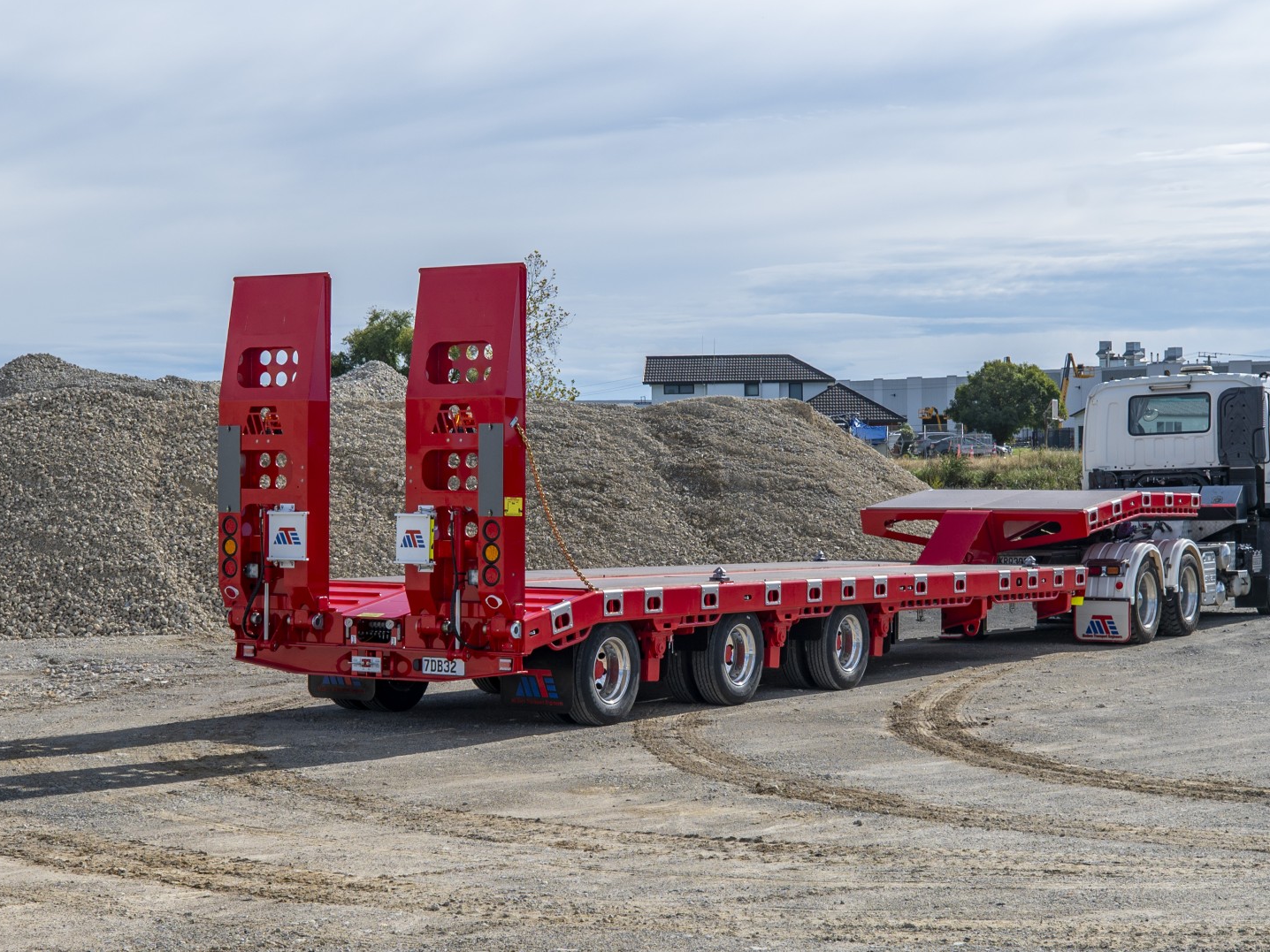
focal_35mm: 38
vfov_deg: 37.7
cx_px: 715
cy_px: 476
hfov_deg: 48.9
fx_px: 1394
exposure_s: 1/400
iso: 100
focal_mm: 35
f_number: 7.1
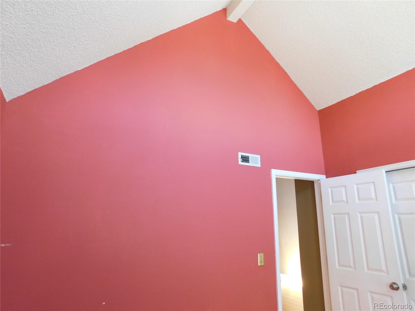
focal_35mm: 23
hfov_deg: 73.9
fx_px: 276
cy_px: 156
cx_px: 208
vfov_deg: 58.9
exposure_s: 1/30
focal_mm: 4
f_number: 3
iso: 250
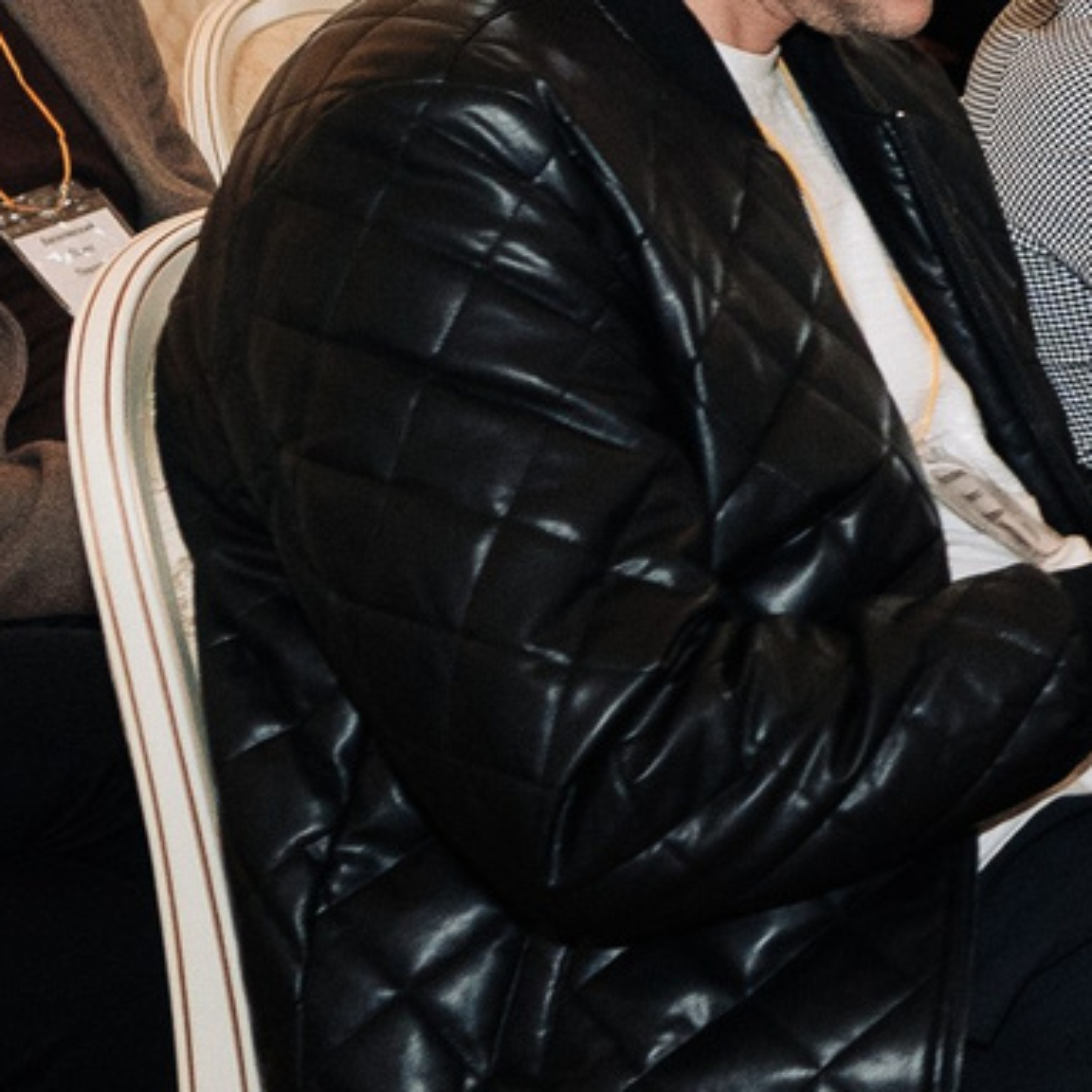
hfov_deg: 10.8
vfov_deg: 12.3
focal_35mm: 140
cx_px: 2522
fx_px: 4997
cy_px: 38
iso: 800
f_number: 3.2
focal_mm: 24
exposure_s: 1/160
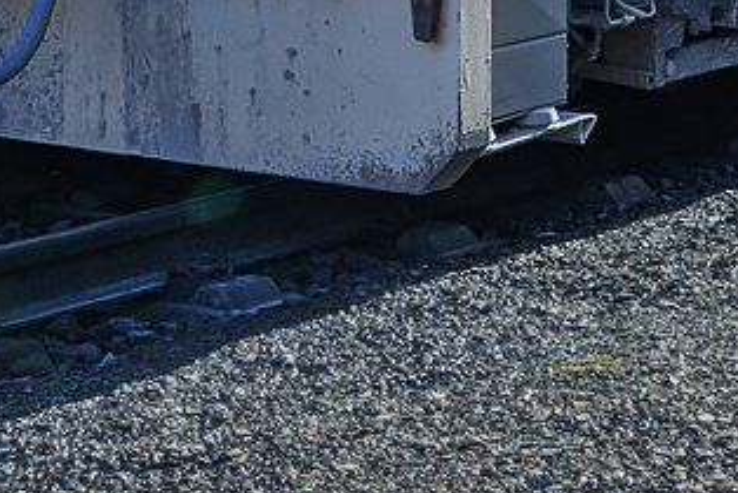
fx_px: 2585
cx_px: 682
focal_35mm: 126
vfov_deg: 10.6
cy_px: -195
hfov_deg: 16.0
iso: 200
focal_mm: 22
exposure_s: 1/400
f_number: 9
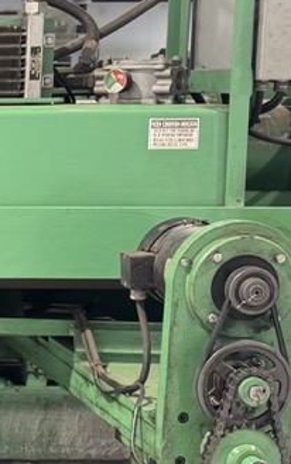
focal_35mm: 99
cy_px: 240
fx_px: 1255
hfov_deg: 11.4
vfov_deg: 21.0
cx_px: -363
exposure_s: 1/60
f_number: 1.78
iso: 200
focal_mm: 6.76
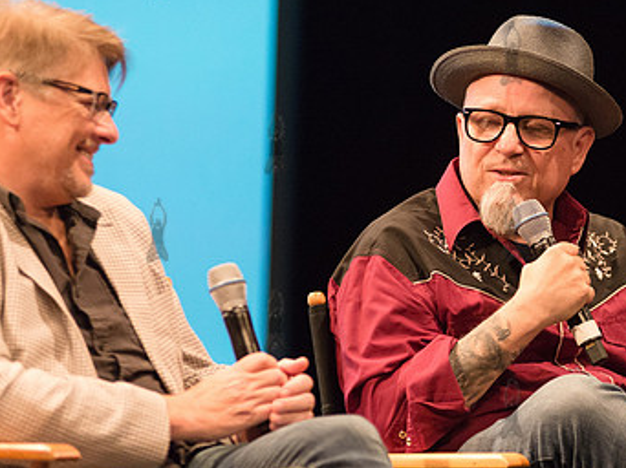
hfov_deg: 7.8
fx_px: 4572
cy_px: 229
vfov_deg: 5.9
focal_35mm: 253
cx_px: 511
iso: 4000
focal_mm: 155
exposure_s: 1/200
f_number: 3.2
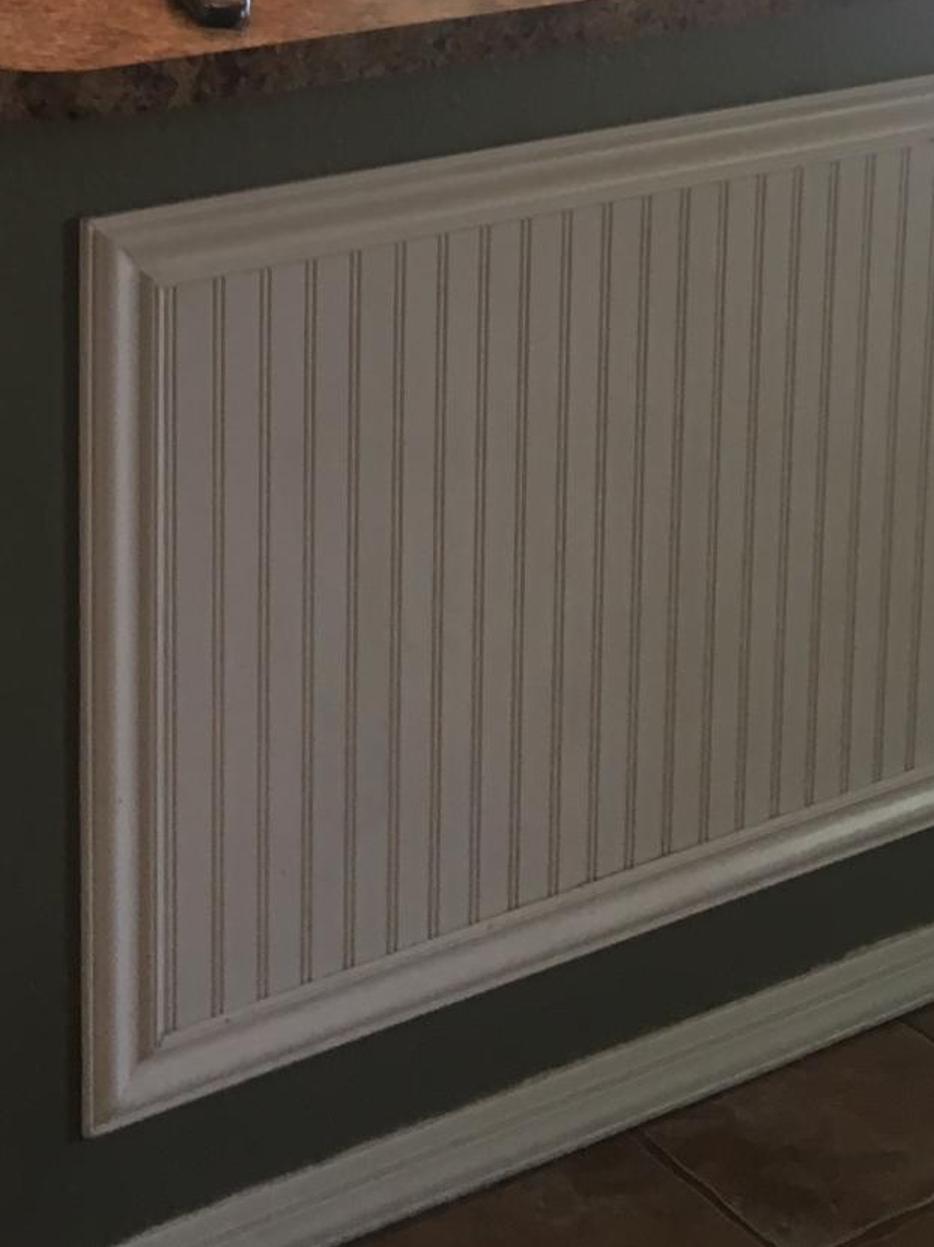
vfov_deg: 25.8
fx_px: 2520
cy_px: -117
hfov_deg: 20.5
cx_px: 57
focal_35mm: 70
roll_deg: -0.9
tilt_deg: -9.4
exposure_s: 1/30
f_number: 2.2
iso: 50
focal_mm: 4.15
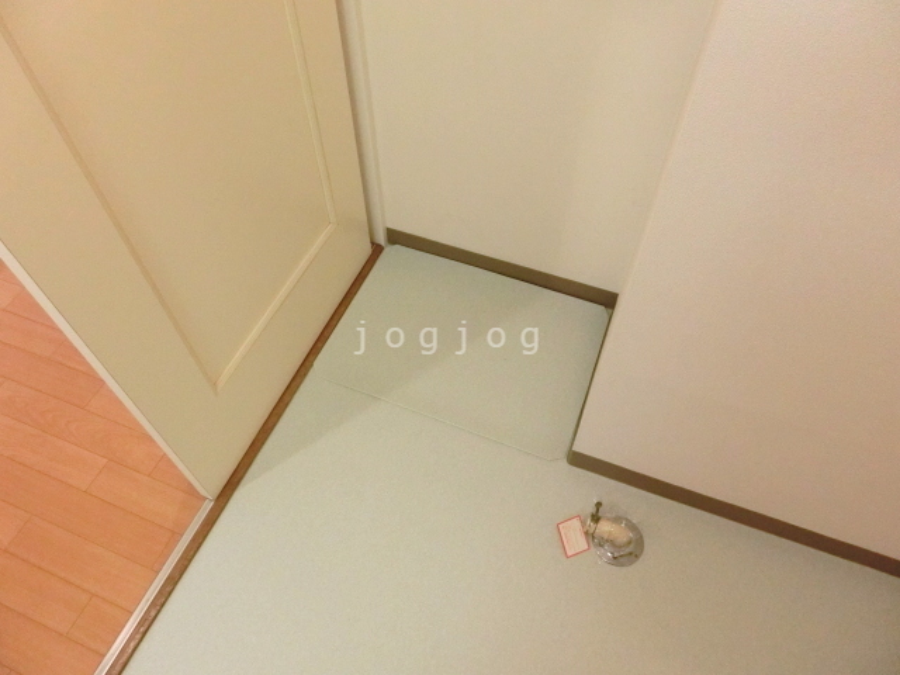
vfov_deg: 56.8
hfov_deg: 71.6
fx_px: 624
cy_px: 338
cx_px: 450
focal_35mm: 24
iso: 800
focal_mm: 4.24
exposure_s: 1/125
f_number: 3
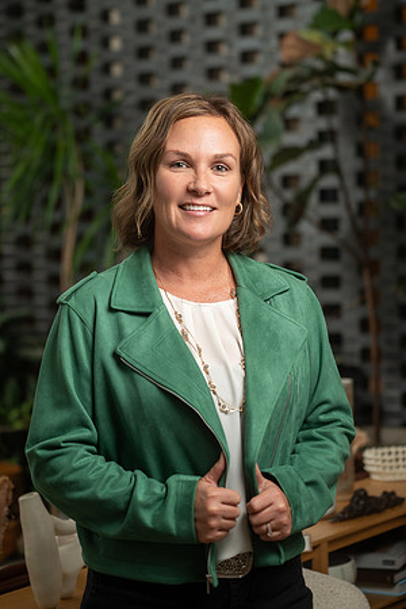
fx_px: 1658
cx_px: 203
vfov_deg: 20.8
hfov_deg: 14.0
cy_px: 304
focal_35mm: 98
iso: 800
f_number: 4
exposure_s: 1/200
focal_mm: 98
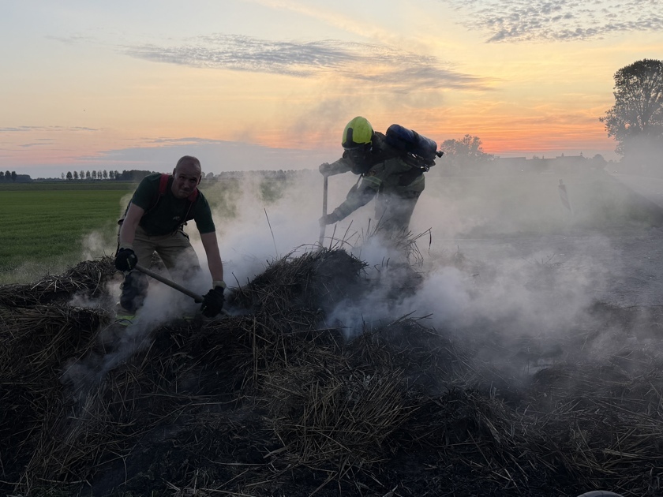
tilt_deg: -6.8
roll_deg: +0.9
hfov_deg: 71.6
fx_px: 460
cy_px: 248
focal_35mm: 24
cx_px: 332
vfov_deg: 56.8
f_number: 1.78
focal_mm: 6.76
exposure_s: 1/165
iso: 64
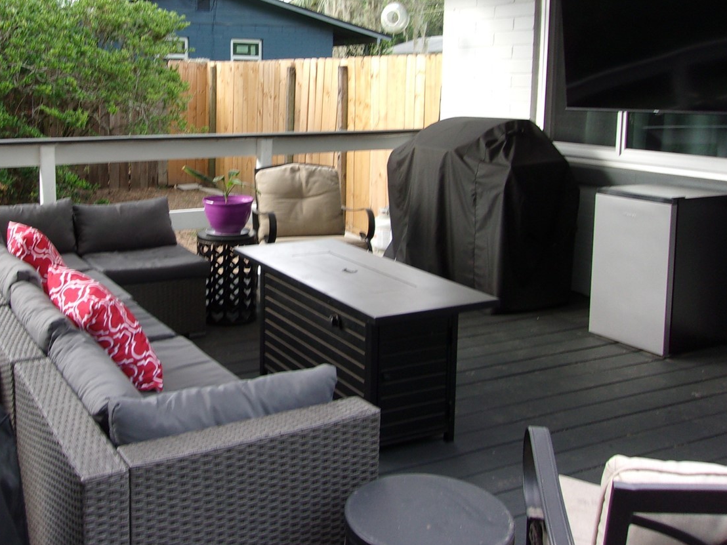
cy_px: 179
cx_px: 274
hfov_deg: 47.4
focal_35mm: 39
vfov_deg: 36.4
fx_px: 819
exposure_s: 1/70
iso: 80
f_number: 3
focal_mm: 4.9
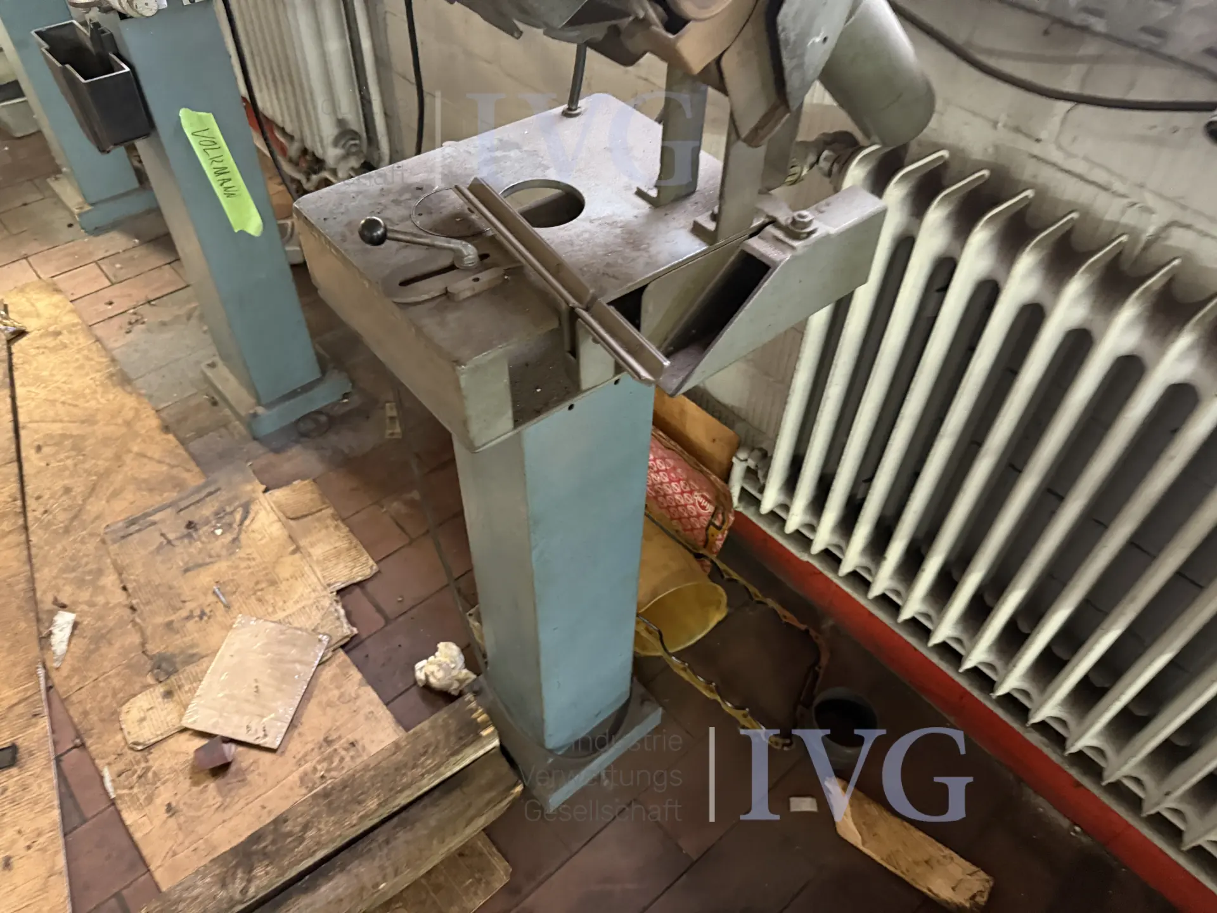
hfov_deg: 71.6
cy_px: 456
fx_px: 844
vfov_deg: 56.8
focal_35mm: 24
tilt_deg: -46.0
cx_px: 608
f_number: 1.78
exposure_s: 1/25
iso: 800
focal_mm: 6.76
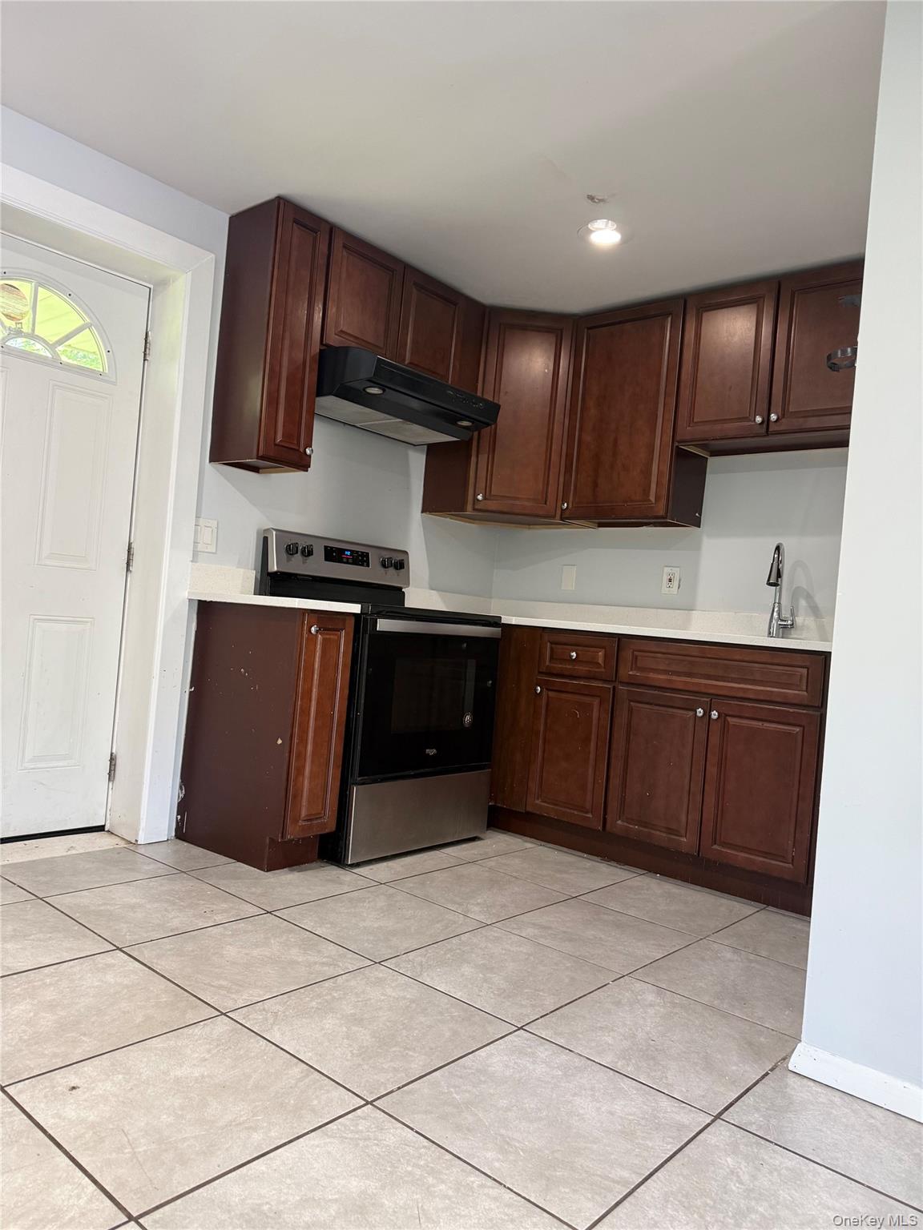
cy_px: 615
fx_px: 853
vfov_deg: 71.6
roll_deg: -5.1
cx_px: 462
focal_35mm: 24
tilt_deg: +1.0
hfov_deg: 56.8
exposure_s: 1/60
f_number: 1.78
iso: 250
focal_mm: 6.76
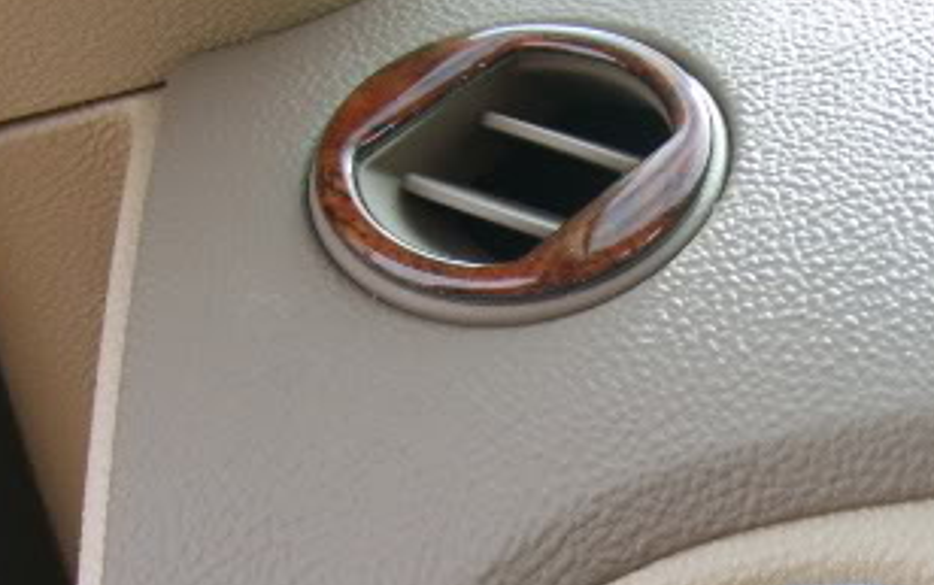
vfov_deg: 16.3
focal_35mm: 77
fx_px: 1961
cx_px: 785
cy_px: 682
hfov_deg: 26.2
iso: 50
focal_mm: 5.8
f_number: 2.8
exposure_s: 1/125
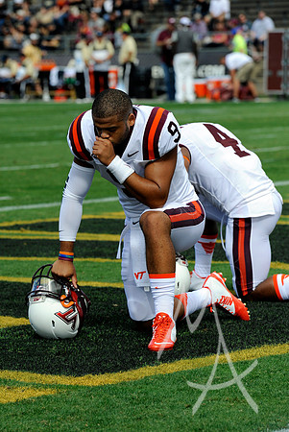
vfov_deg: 11.1
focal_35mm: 185
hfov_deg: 7.4
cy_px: 216
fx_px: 2222
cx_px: 144
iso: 800
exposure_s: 1/2000
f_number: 6.3
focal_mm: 185
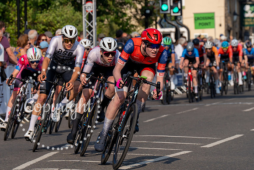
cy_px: 50
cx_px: 151
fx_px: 2308
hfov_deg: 6.3
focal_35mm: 327
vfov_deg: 4.2
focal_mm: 182
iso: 160
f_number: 6.3
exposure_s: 1/1000
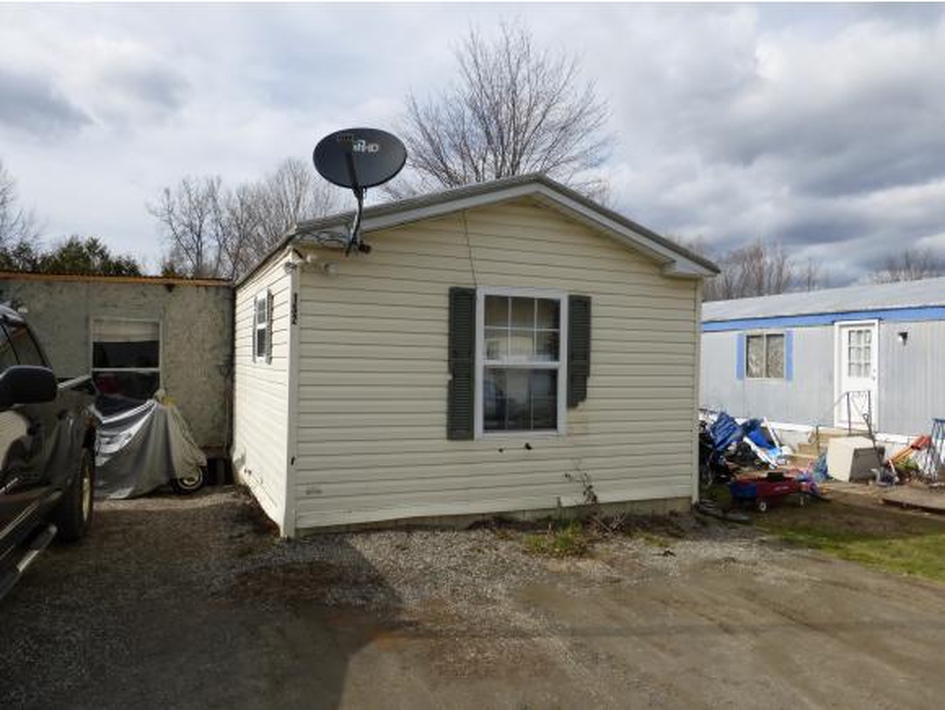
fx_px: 683
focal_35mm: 25
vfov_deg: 54.9
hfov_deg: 69.3
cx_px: 472
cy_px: 355
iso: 100
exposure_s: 1/1000
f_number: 4
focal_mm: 4.3
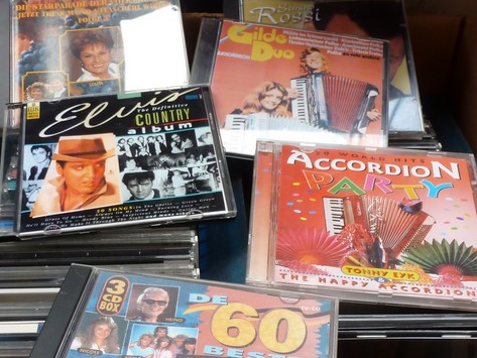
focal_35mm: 46
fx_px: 634
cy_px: 316
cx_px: 198
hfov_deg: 41.1
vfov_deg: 30.3
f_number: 3.3
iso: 100
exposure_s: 1/60
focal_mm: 4.3
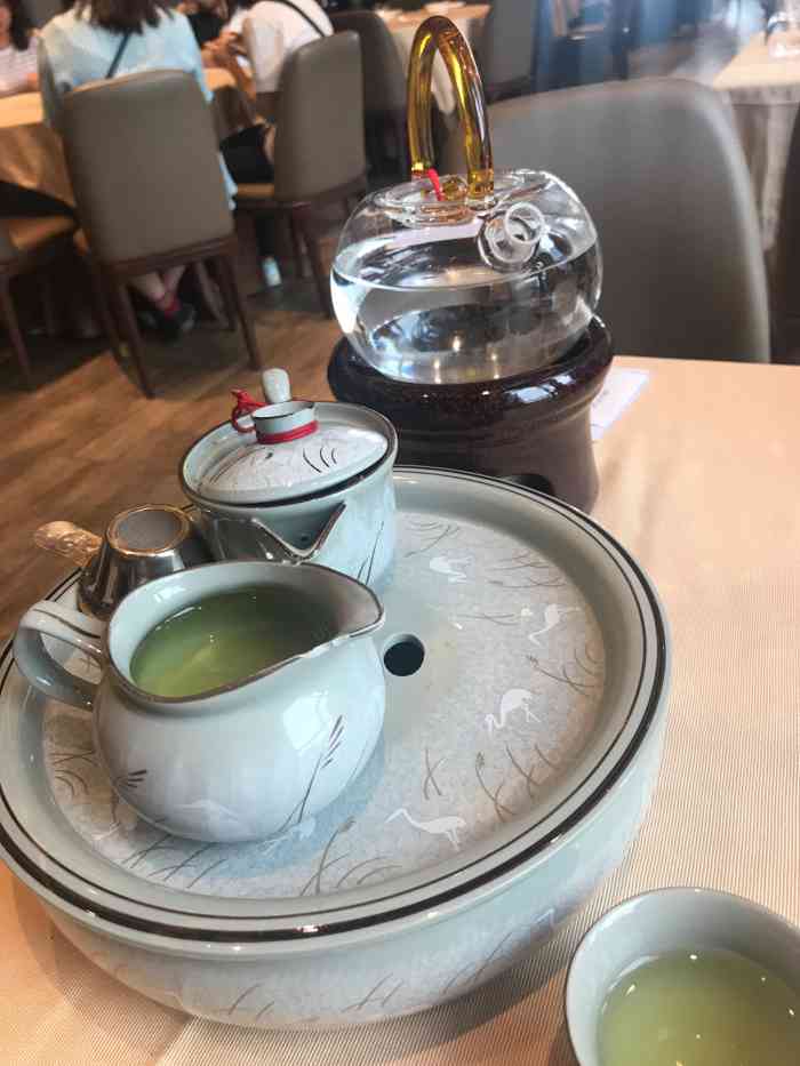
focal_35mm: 28
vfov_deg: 63.4
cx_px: 400
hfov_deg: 49.8
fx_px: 863
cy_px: 533
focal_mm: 3.99
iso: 25
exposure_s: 1/33
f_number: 1.8
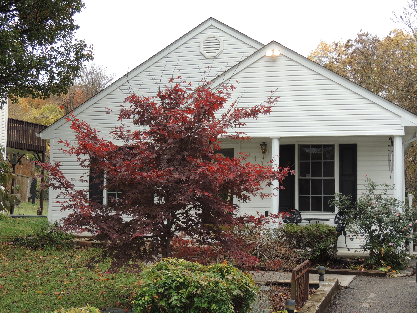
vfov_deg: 30.9
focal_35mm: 47
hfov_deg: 40.4
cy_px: 156
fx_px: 566
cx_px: 208
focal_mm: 8.3
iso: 100
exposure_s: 1/80
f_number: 3.5
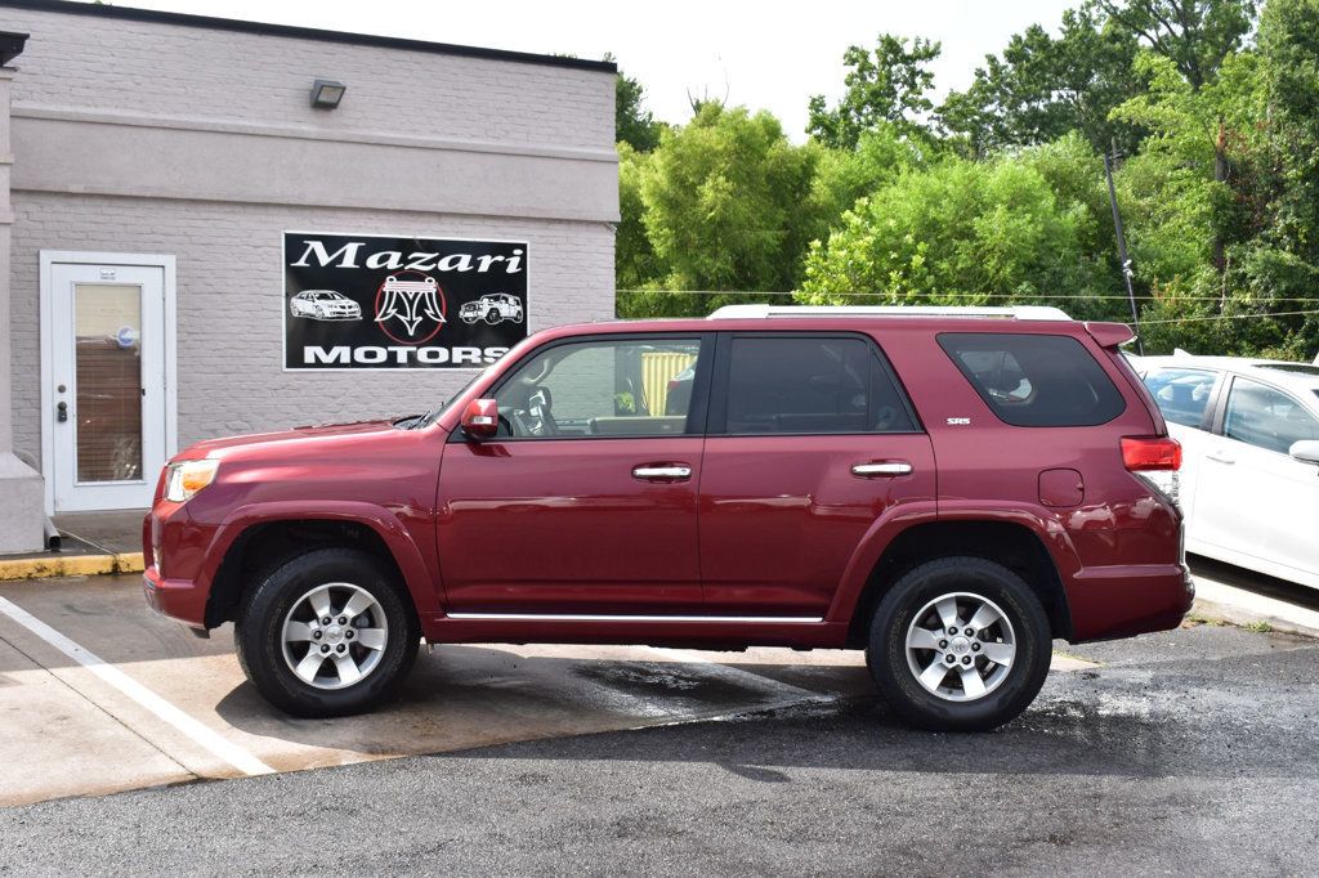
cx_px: 660
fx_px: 1703
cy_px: 439
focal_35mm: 46
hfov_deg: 42.3
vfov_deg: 28.9
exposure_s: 1/400
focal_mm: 31
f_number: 11
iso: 400
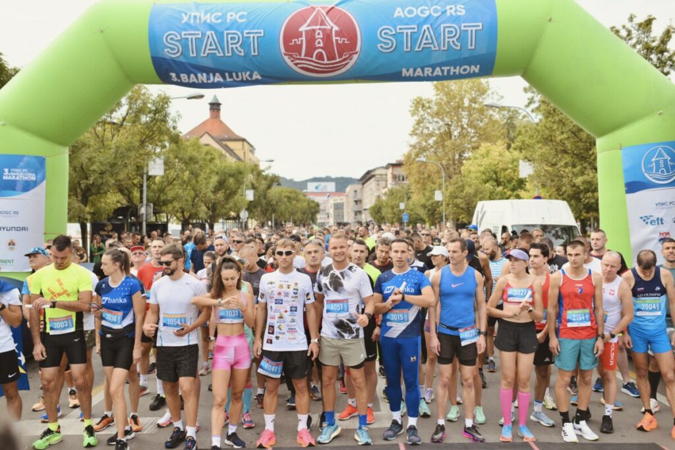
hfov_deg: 54.4
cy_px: 225
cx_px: 338
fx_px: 656
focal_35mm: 35
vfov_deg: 37.9
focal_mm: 35
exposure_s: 1/2500
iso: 250
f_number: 2.5
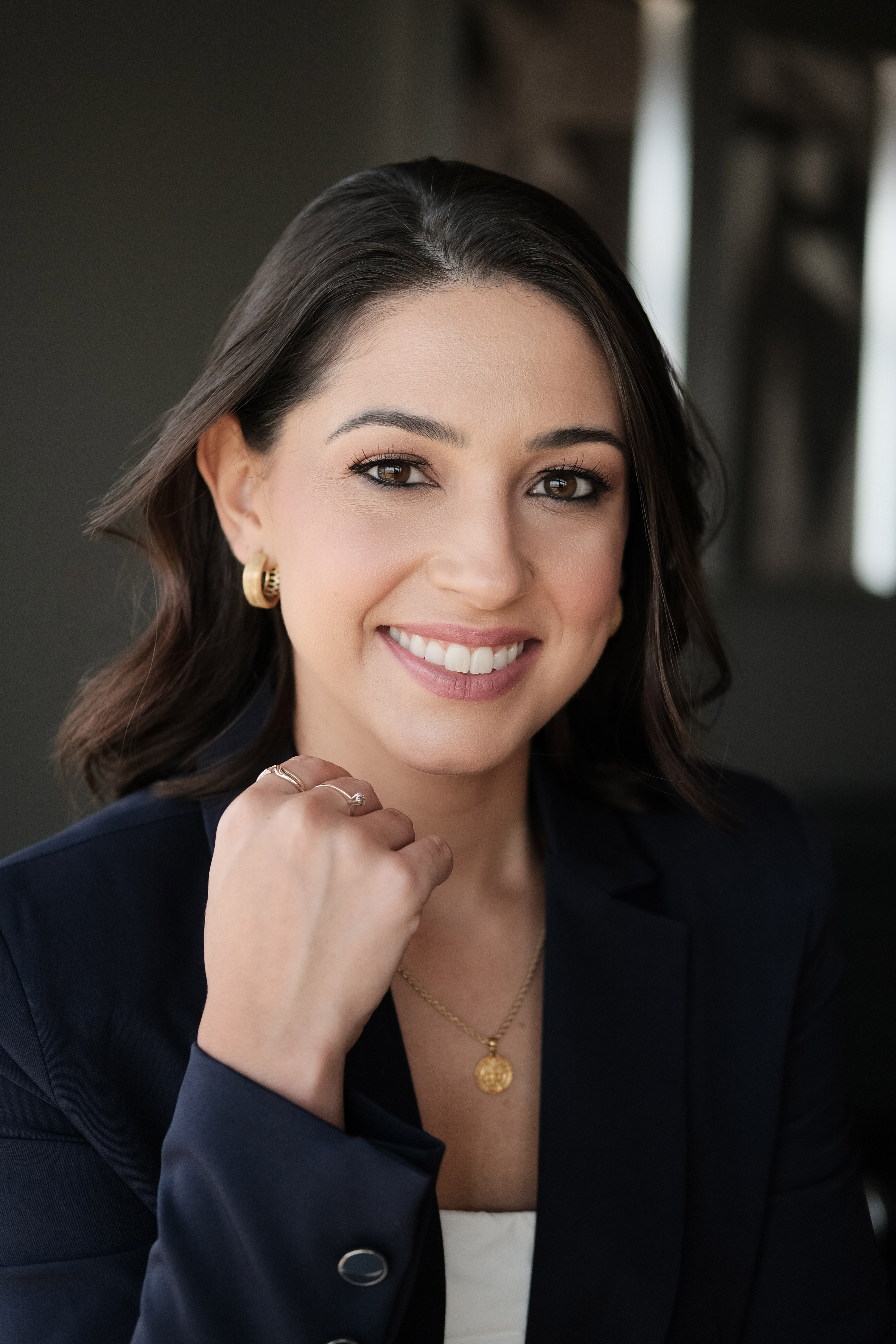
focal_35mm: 75
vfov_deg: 27.0
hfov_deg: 18.2
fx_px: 2800
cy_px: 672
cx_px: 448
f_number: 2
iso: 640
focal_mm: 50
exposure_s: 1/250
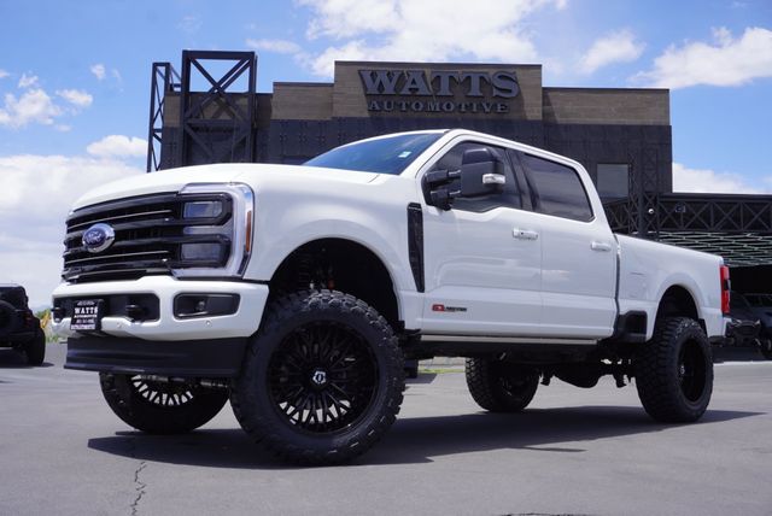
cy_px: 258
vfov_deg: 34.3
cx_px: 386
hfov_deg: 49.5
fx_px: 837
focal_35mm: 39
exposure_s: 1/125
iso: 100
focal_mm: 26
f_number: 11
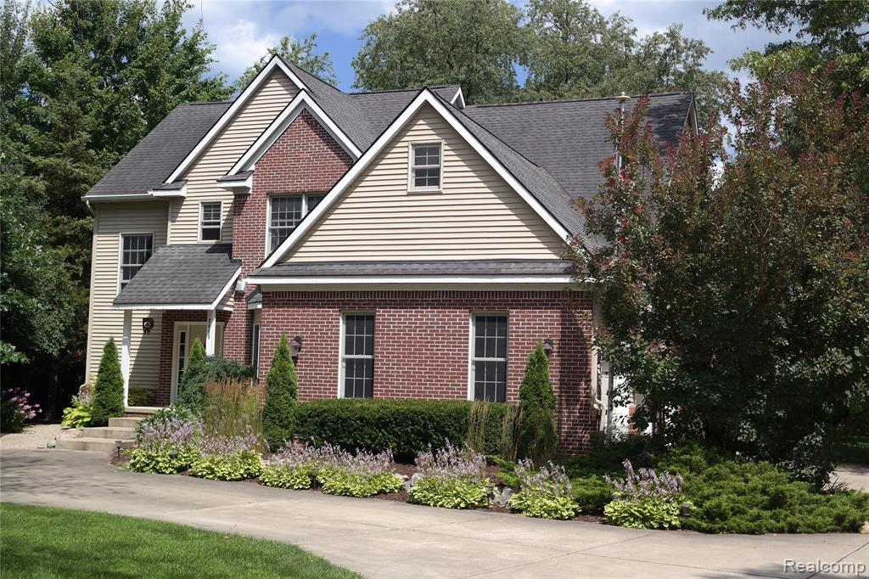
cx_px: 434
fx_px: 1110
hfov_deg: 42.8
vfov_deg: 29.2
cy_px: 290
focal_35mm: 46
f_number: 6.3
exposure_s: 1/320
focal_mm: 30
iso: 100
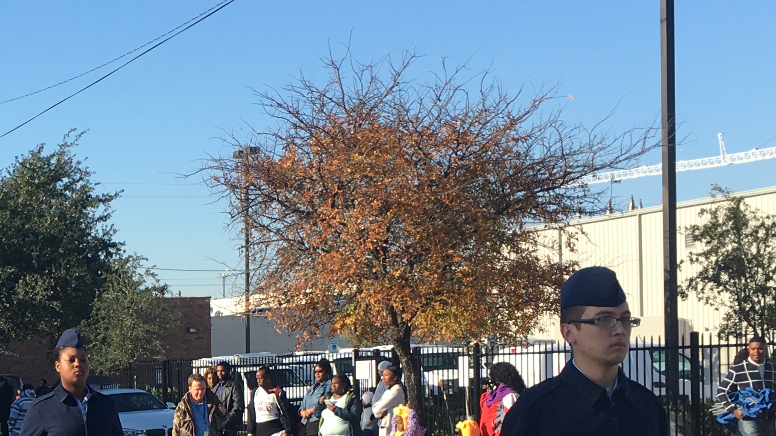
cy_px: 388
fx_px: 1687
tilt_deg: +0.3
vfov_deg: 14.6
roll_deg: +0.9
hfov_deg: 24.6
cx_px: -15
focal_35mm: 82
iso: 25
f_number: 2.2
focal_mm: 4.15
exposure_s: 1/801
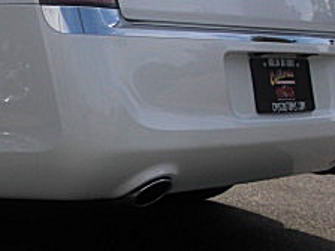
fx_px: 997
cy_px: 131
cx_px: -15
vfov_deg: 14.4
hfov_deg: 18.5
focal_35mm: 103
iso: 50
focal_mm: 6.3
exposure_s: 1/125
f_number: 7.9
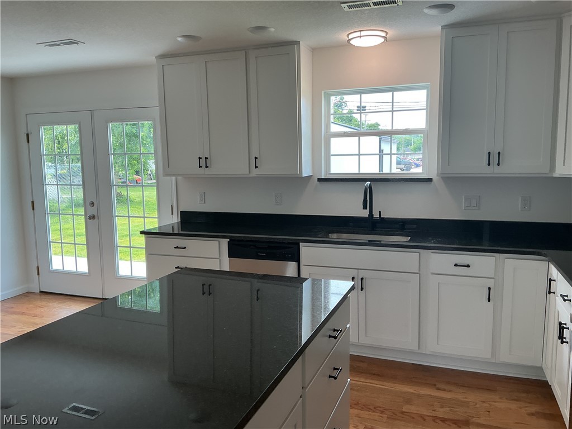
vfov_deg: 48.2
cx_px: 286
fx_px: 479
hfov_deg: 61.7
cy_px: 214
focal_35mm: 29
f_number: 1.8
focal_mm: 3
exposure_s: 1/120
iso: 40
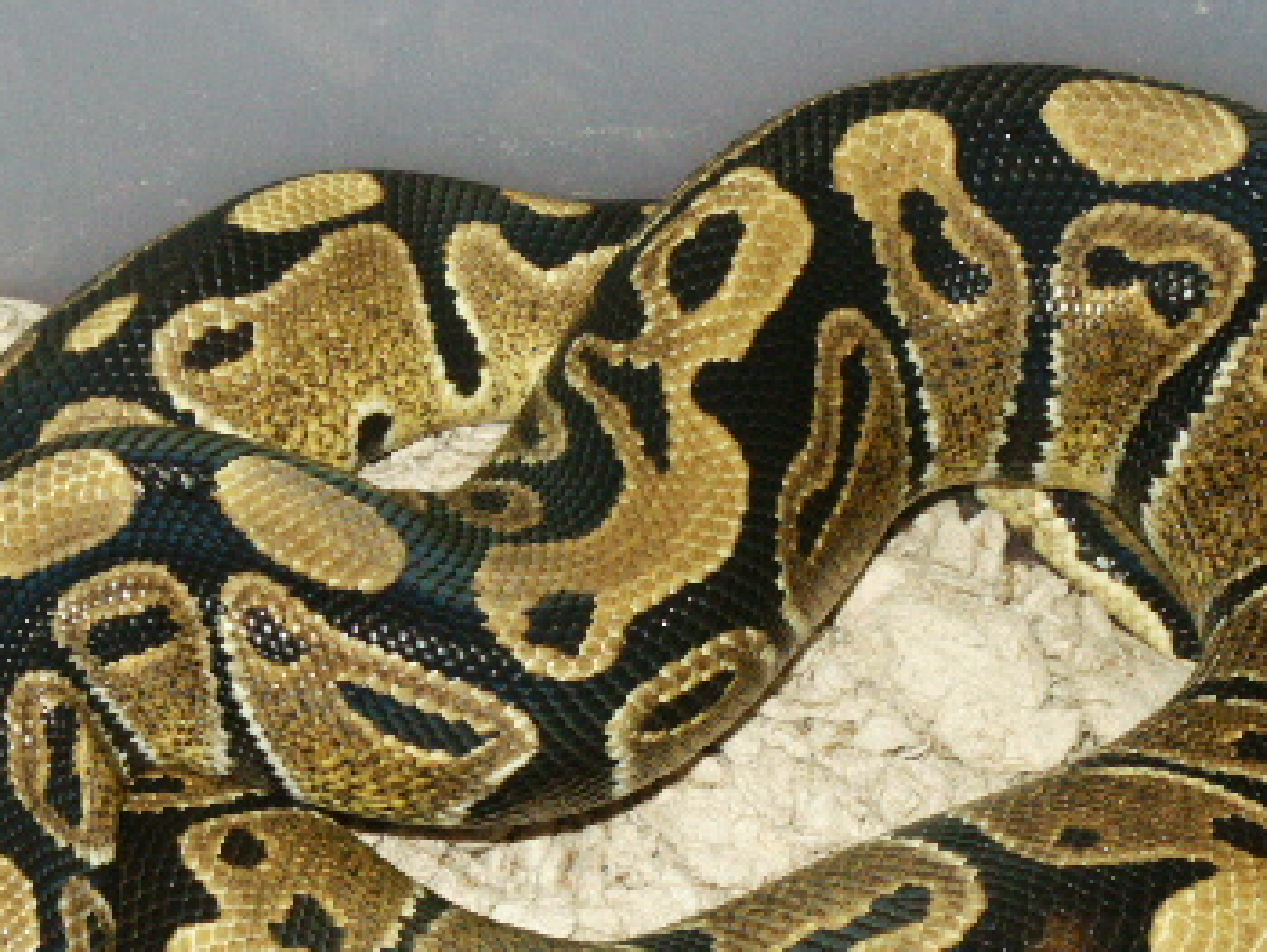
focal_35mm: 128
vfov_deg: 11.6
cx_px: 496
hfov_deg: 15.4
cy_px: 764
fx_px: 4688
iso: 200
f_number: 8
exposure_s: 1/60
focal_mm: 14.45
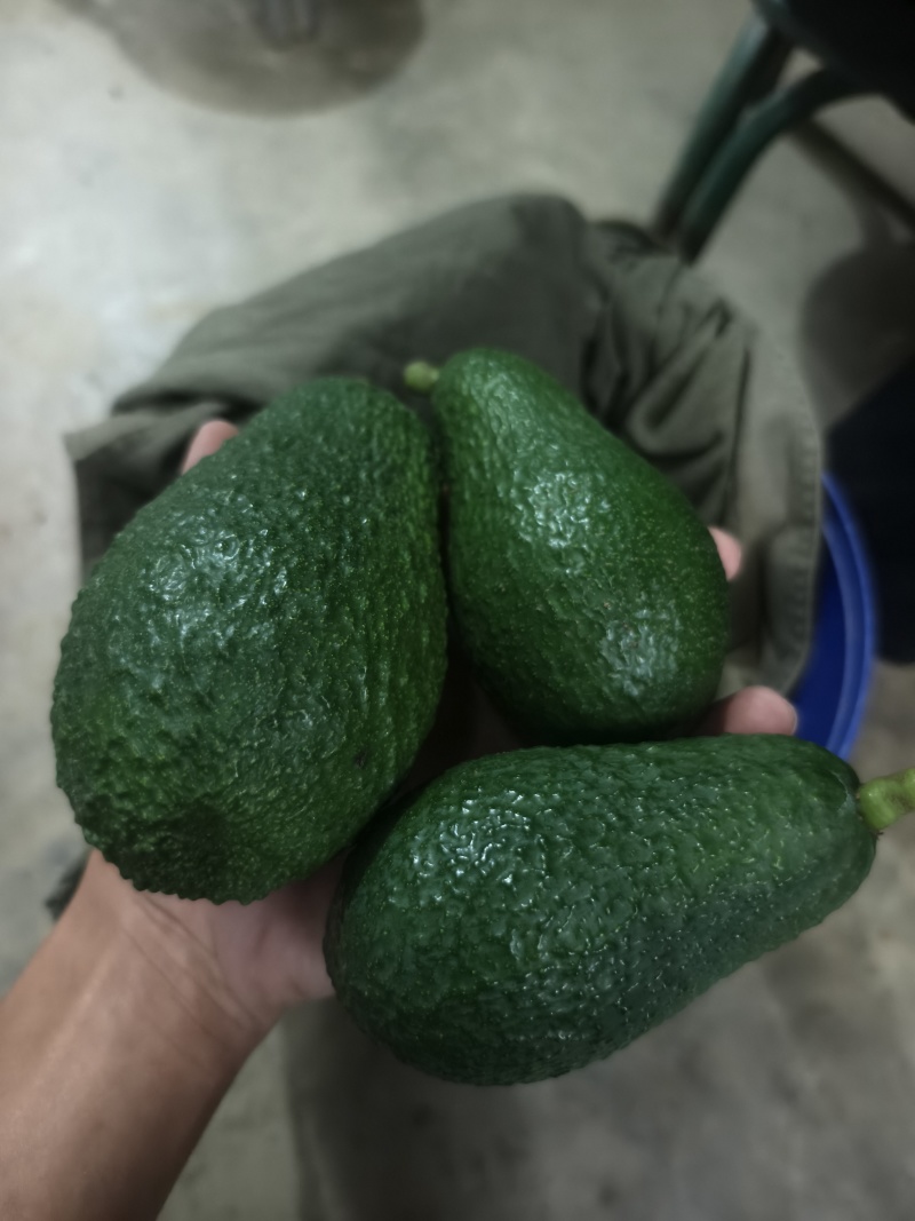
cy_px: 610
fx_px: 811
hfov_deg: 58.9
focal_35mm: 23
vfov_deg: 73.9
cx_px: 458
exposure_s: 1/25
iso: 2677
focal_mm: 5.6
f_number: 1.57
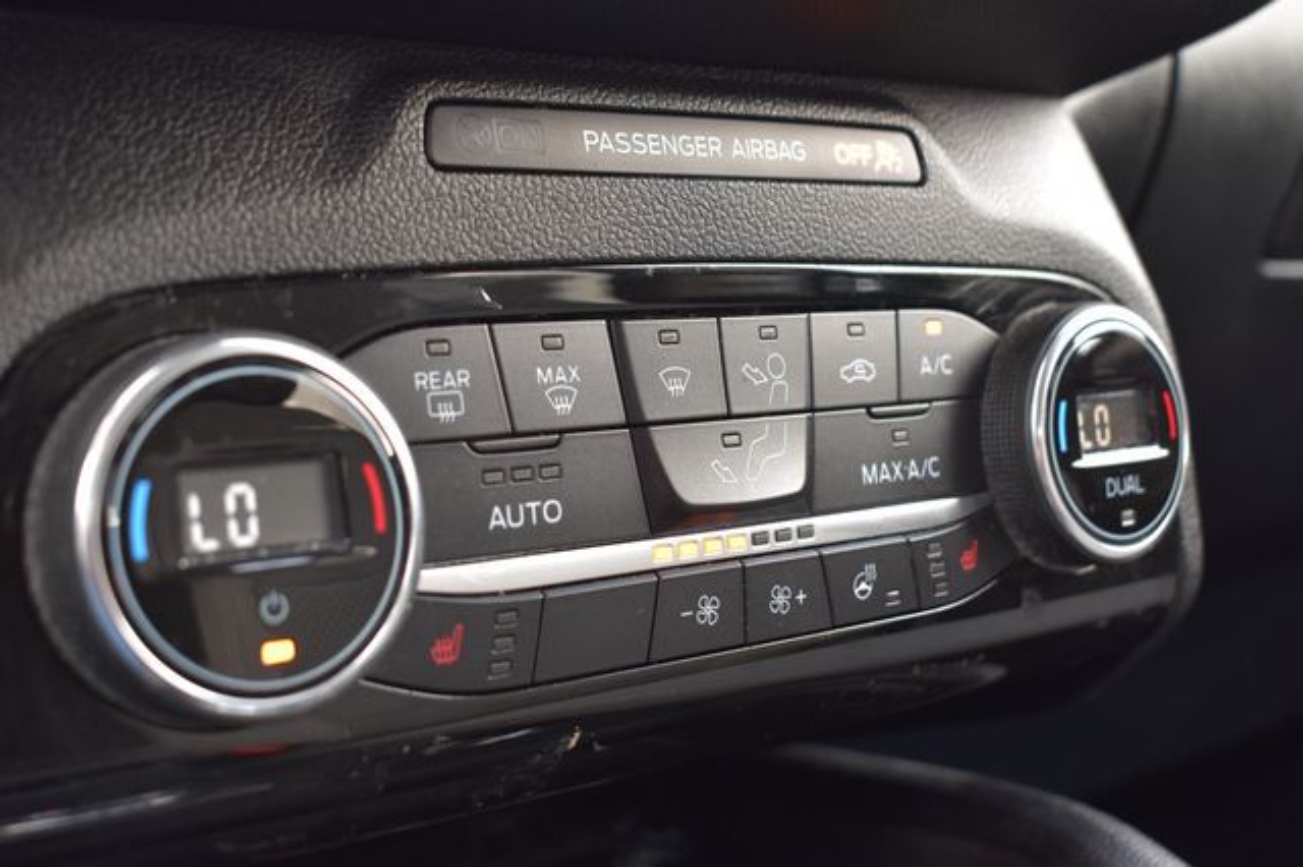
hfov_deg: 38.9
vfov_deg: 26.5
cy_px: 434
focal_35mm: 51
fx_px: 1845
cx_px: 652
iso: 400
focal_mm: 34
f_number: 6.3
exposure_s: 1/20
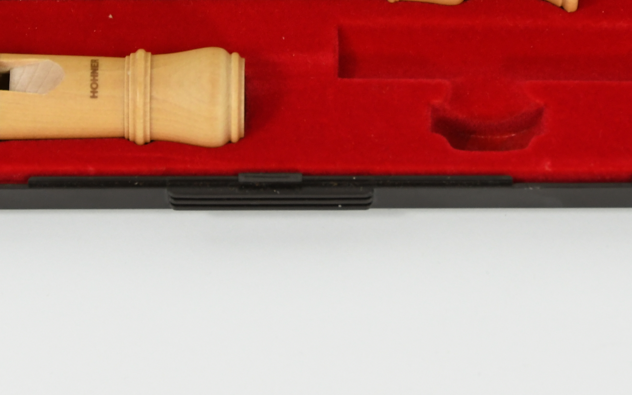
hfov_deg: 7.5
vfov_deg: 4.7
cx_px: 261
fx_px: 4805
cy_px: -61
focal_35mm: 279
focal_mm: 80
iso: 640
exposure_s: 1/100
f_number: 7.1
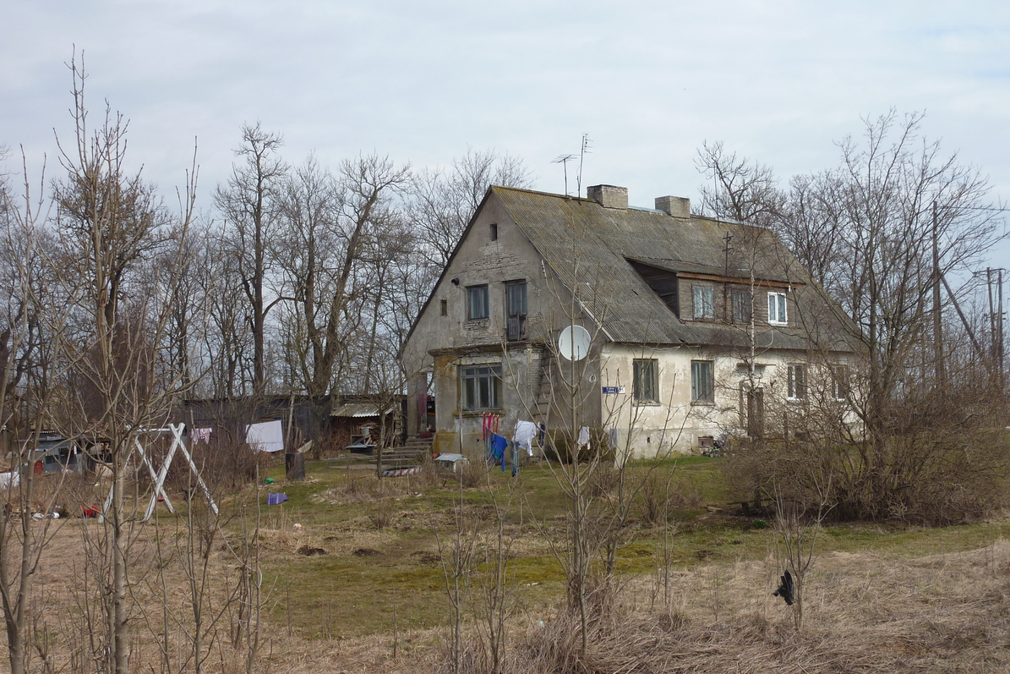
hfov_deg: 41.9
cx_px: 505
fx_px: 1319
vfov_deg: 28.6
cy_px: 361
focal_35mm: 47
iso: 80
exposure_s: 1/400
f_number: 4.5
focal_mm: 7.3
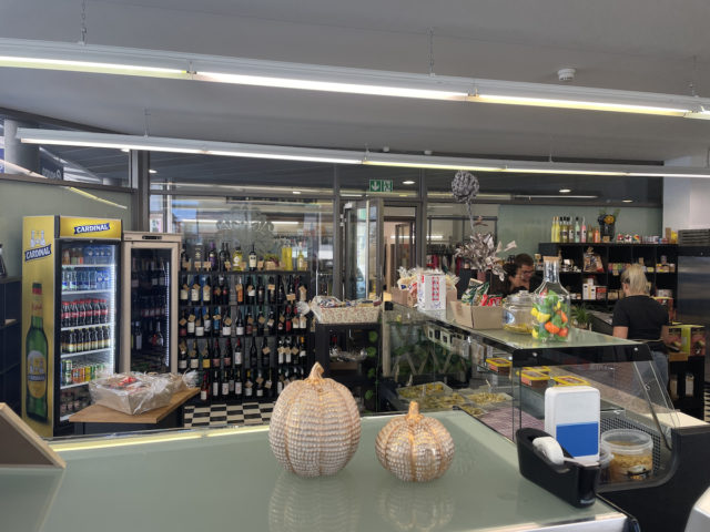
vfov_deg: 53.1
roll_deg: -0.2
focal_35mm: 26
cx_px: 355
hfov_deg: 67.3
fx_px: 533
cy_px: 266
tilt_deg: -0.8
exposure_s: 1/103
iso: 32
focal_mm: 4.2
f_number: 1.6
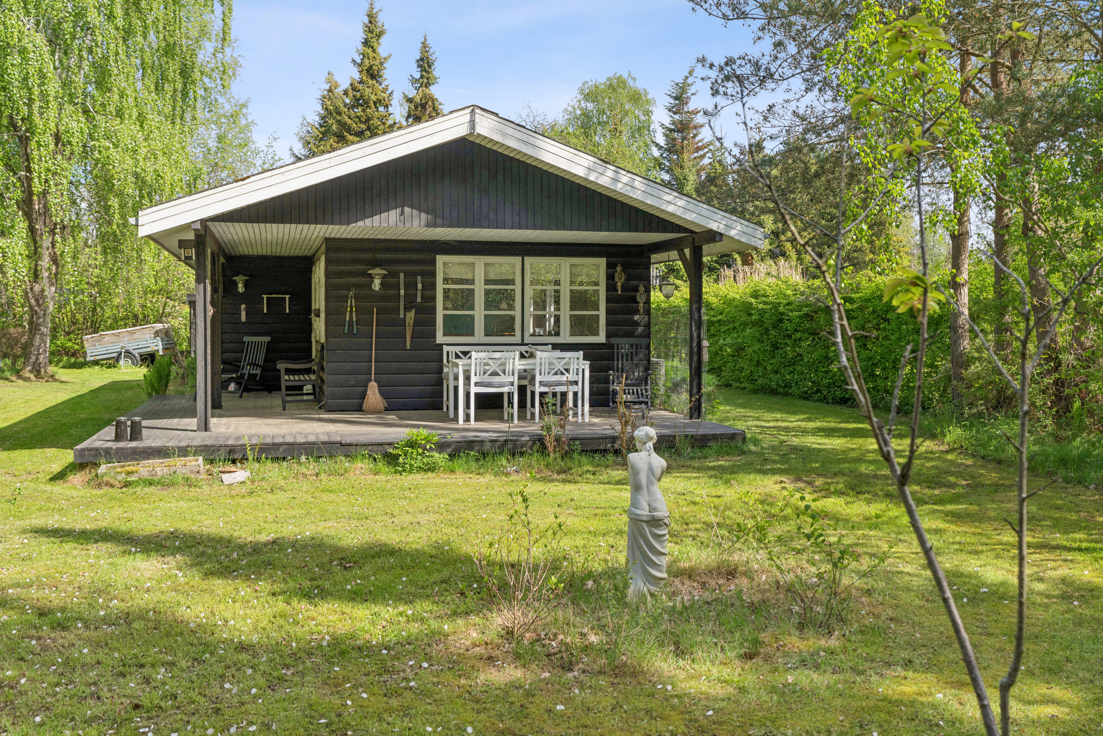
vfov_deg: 37.9
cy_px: 368
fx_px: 1072
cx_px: 552
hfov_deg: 54.4
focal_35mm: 35
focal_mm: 35
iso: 200
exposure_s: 1/800
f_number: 4.5
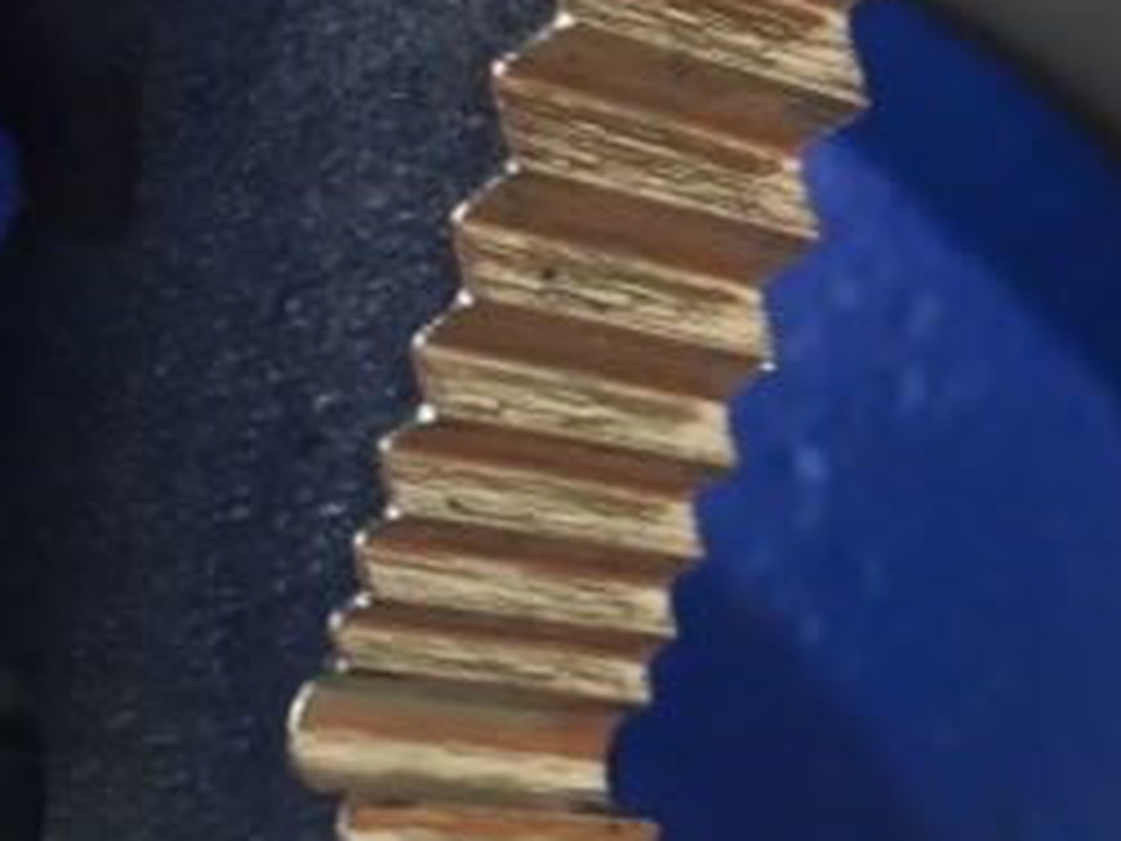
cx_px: 1139
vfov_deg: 12.5
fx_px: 3821
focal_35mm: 118
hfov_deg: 16.3
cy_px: 538
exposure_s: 1/120
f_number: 2.2
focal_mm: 4.15
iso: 50
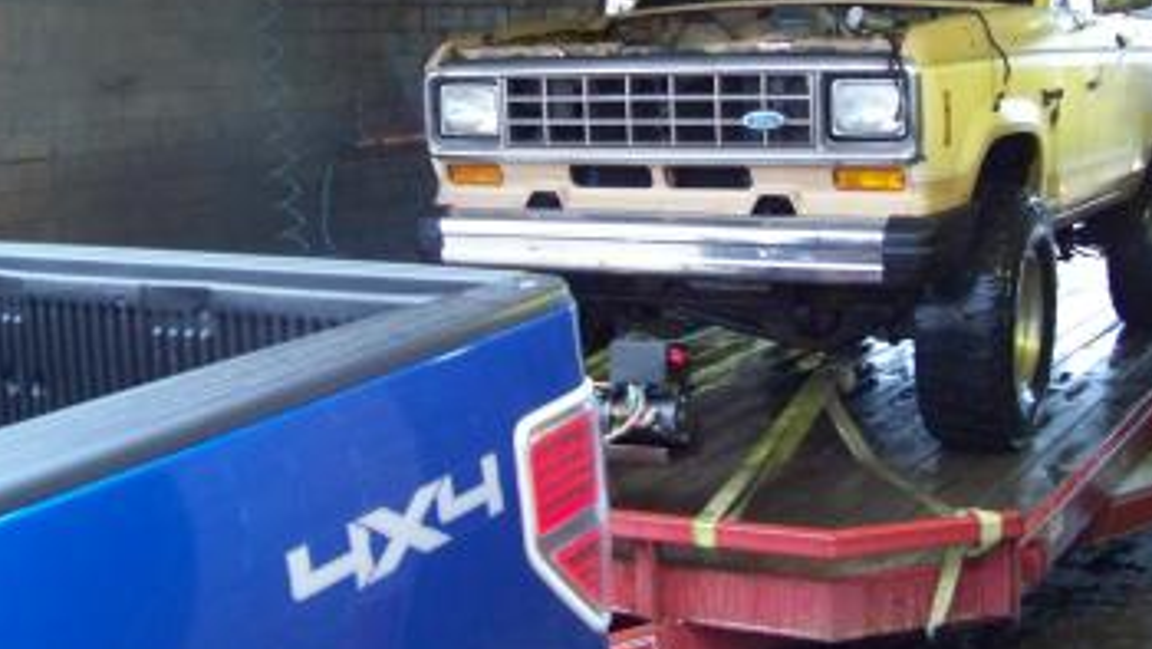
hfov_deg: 36.7
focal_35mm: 56
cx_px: 790
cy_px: 203
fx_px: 1711
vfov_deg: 21.4
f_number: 2.8
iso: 400
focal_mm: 5.85
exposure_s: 1/13
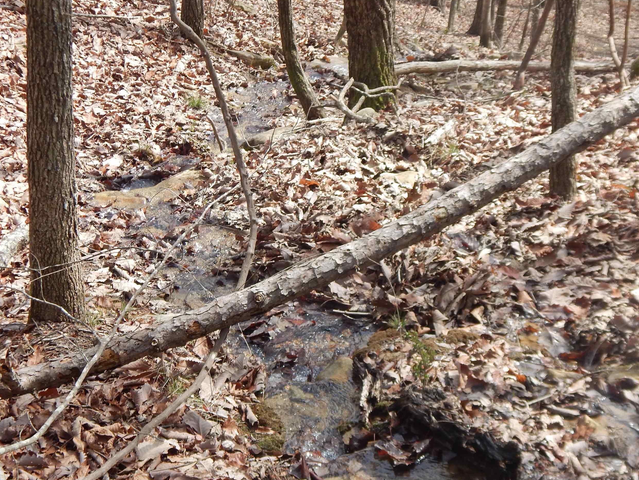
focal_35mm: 67
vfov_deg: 21.9
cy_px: 254
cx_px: 330
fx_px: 1237
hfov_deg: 29.0
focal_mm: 9.7
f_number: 3.8
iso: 125
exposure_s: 1/320
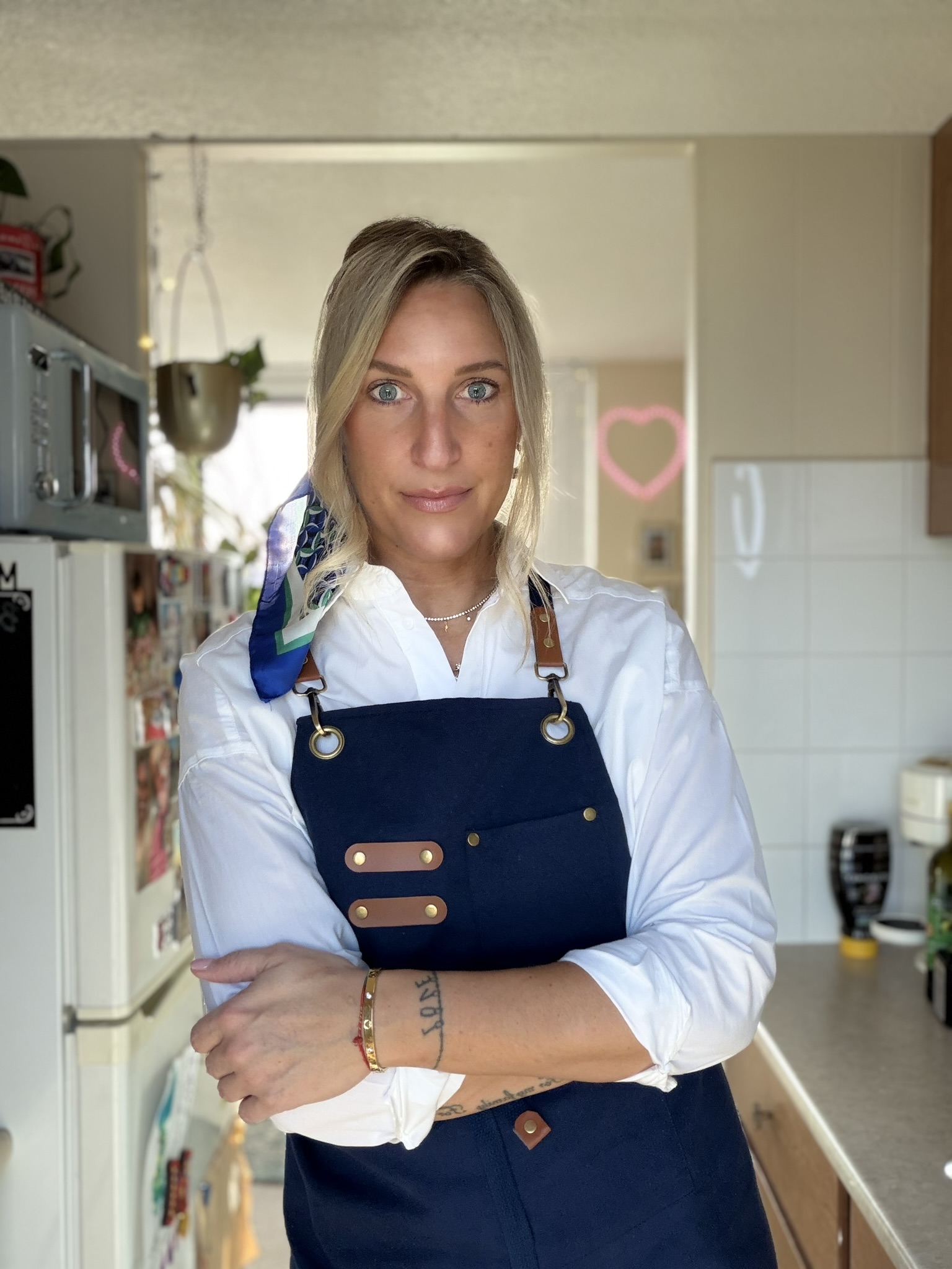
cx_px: 476
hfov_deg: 46.8
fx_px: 1100
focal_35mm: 30
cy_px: 634
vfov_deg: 60.0
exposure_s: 1/121
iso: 64
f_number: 1.9
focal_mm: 2.71
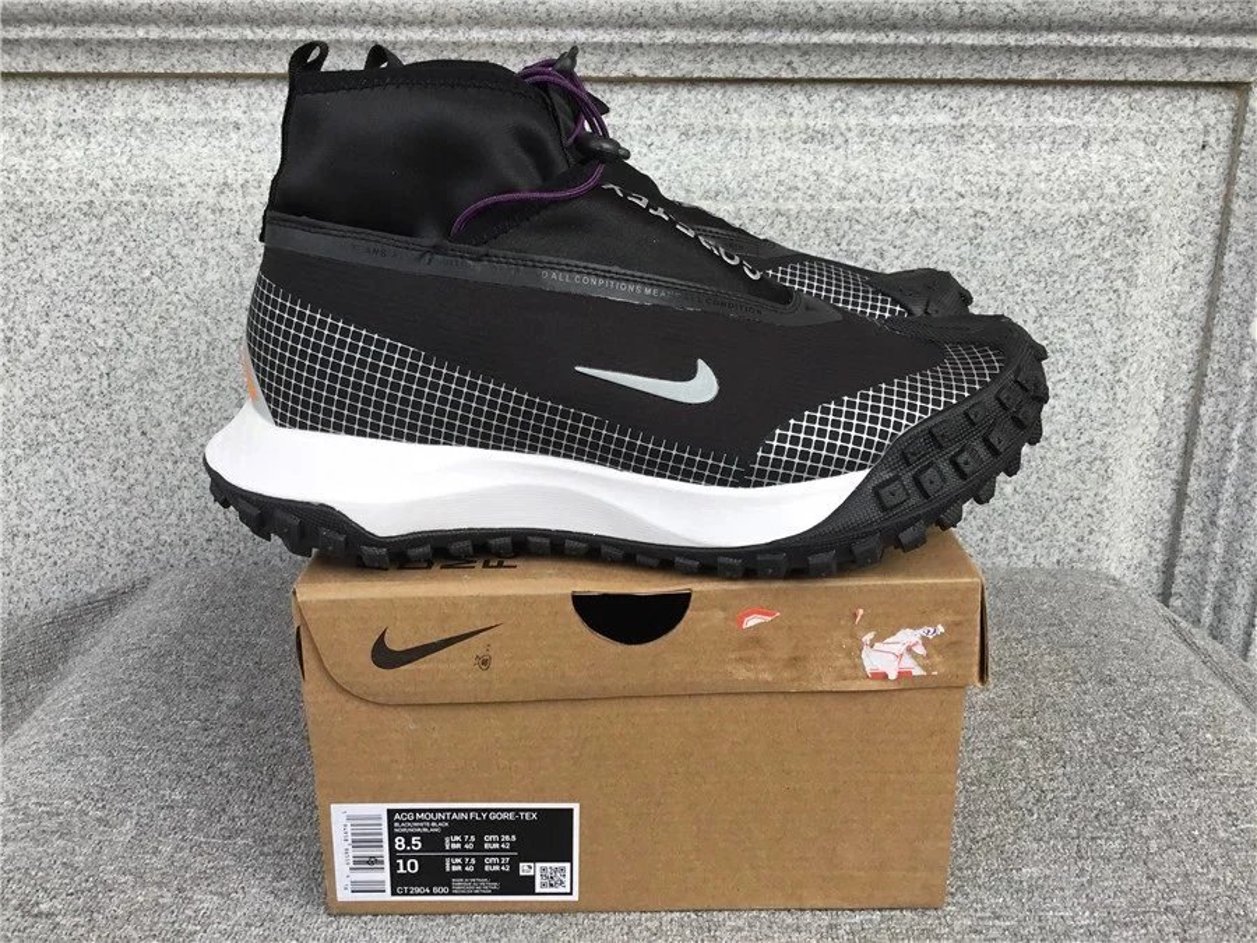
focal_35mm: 31
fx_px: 1126
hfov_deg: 58.4
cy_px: 472
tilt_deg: -17.5
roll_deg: -0.1
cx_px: 628
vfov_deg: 45.4
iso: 25
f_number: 2.4
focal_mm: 3.3
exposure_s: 1/328
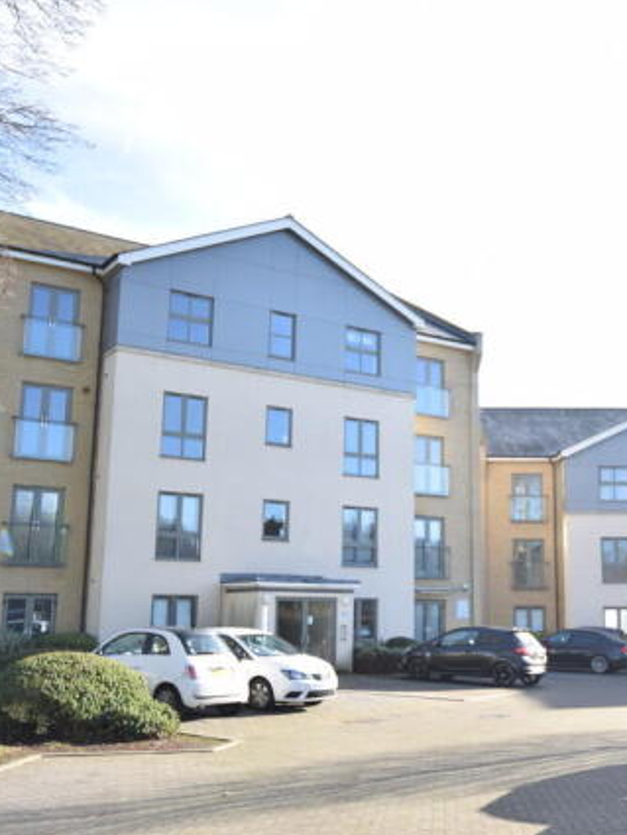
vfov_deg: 46.8
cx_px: 416
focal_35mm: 40
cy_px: 425
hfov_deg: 35.6
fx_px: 966
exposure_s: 1/200
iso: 100
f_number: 4
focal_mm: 18
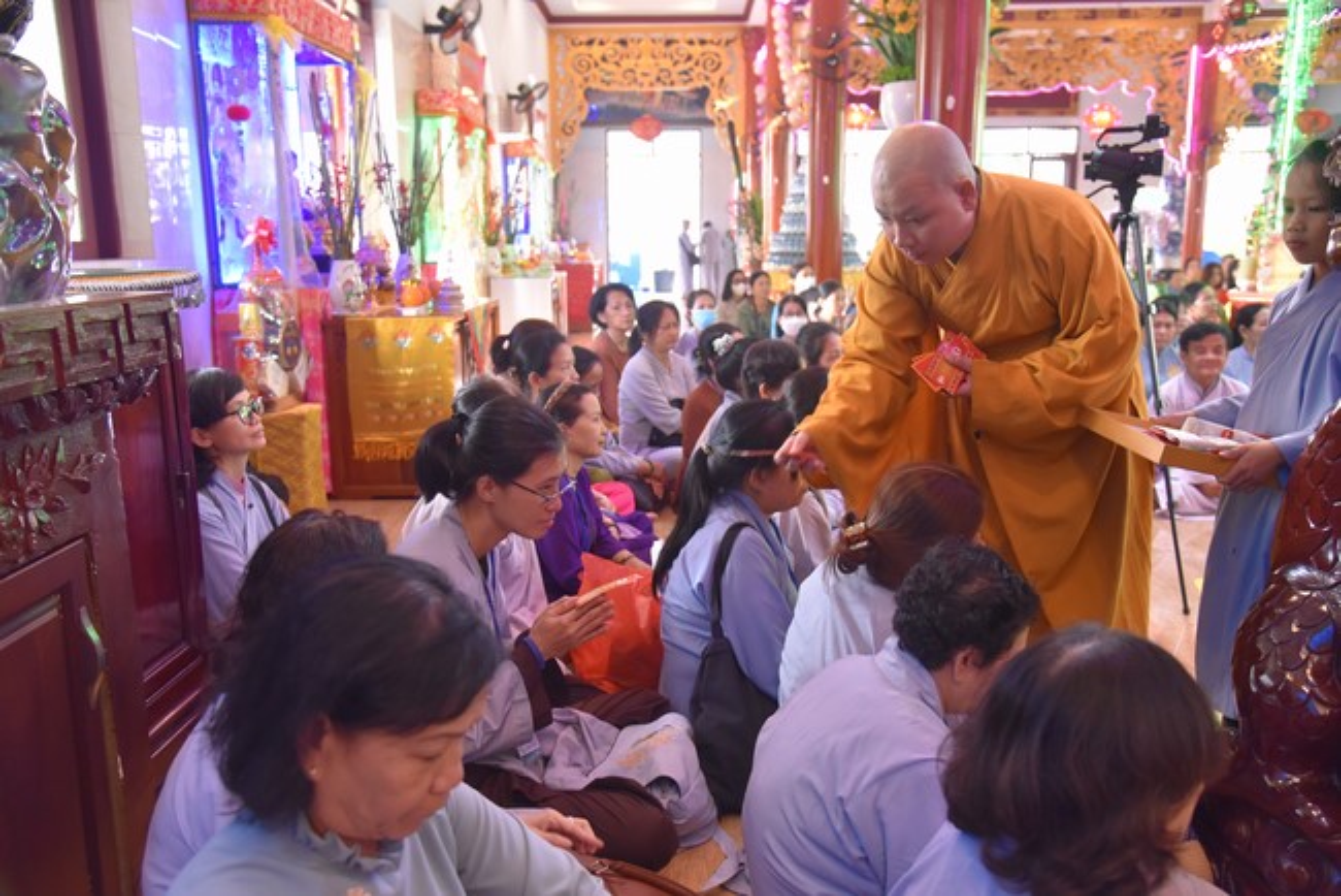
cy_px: 448
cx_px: 670
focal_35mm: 32
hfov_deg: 58.7
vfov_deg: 41.2
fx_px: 1192
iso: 3200
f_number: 4
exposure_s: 1/60
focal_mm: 32
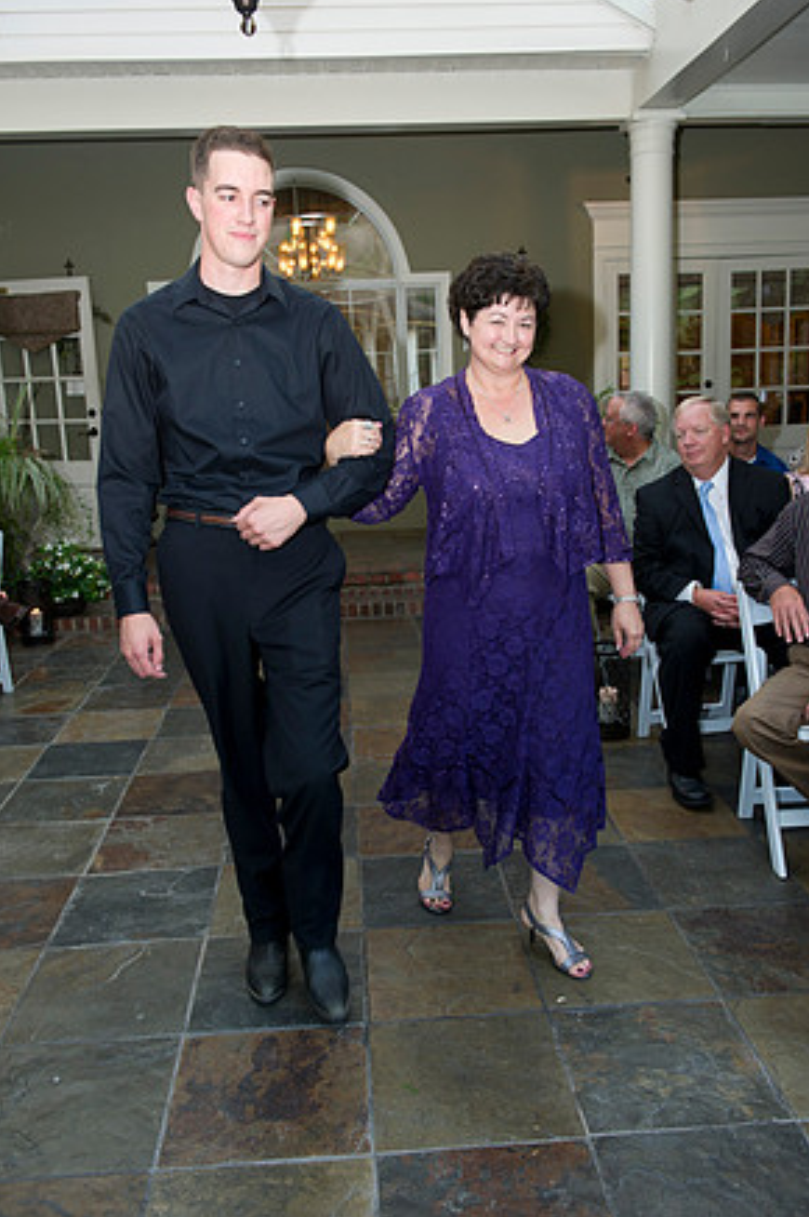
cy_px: 600
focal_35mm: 33
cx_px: 411
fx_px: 1114
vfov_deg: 57.3
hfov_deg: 39.9
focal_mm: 32
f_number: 5
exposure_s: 1/100
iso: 800
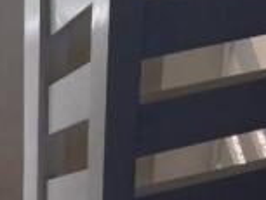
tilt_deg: -25.9
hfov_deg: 16.5
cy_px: -30
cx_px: 27
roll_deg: -1.1
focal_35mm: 118
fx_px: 907
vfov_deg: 12.3
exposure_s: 1/386
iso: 25
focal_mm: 3.3
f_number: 2.4
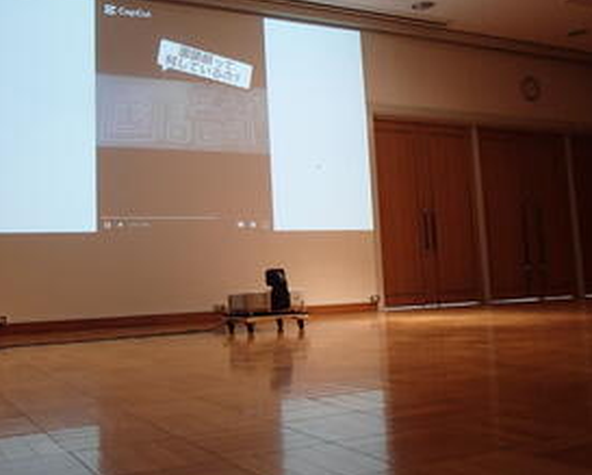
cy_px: 187
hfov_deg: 45.5
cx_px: 239
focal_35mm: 40
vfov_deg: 37.2
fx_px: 702
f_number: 3.9
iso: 320
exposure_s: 1/30
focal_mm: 5
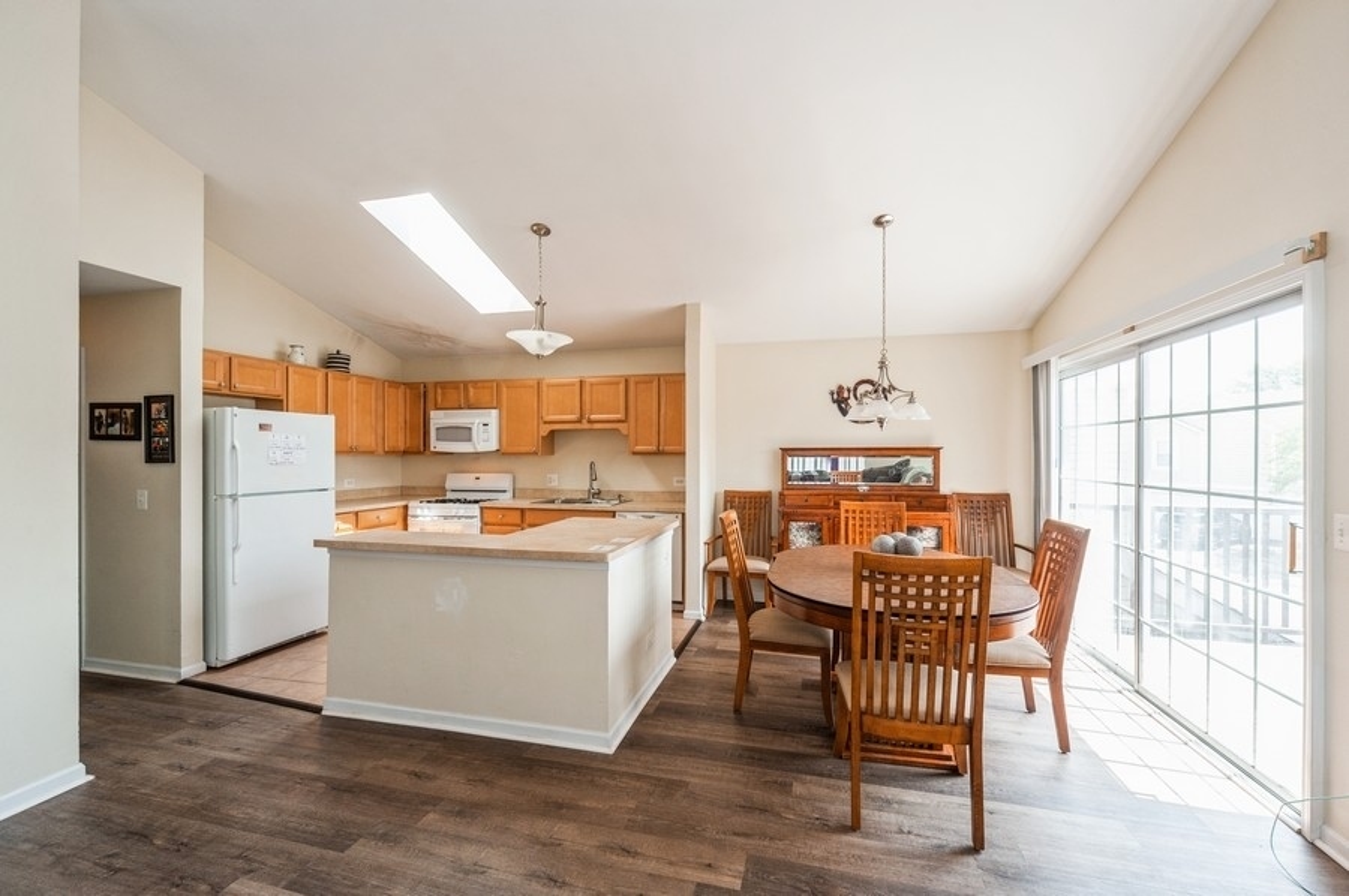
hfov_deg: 100.5
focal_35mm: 15
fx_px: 561
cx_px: 674
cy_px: 448
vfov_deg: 77.2
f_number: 8
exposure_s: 1/30
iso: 200
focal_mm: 15
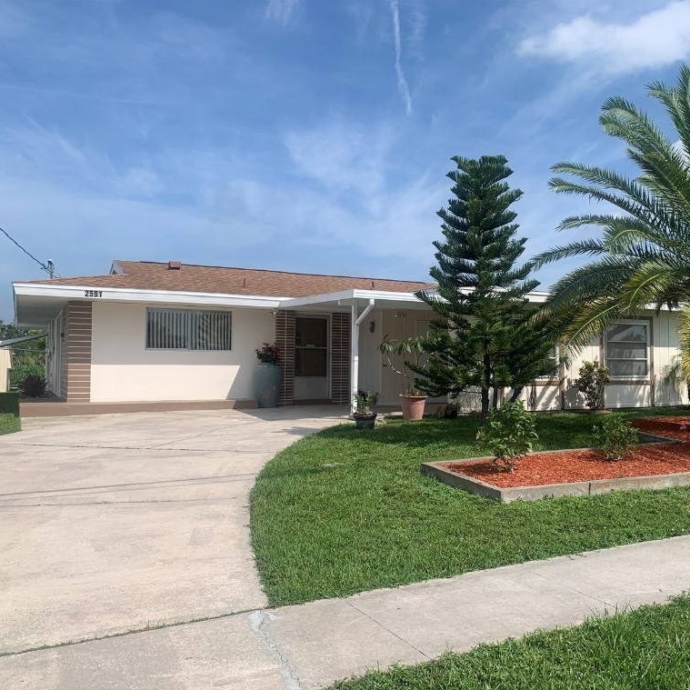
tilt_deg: +2.6
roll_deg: -0.6
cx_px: 445
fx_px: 699
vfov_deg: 52.5
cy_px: 346
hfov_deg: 51.8
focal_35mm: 31
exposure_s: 1/3401
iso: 25
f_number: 1.8
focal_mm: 4.25
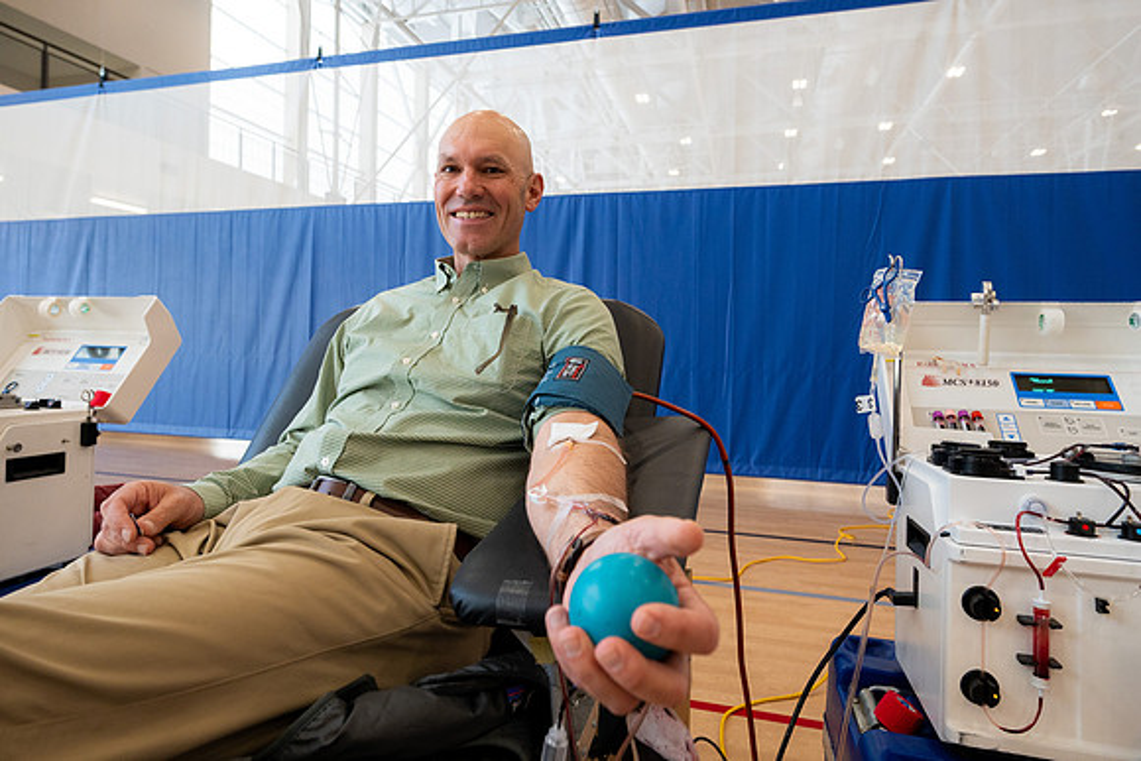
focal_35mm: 21
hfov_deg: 80.5
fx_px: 673
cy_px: 349
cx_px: 556
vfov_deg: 58.9
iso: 1000
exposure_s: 1/400
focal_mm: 17.5
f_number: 4
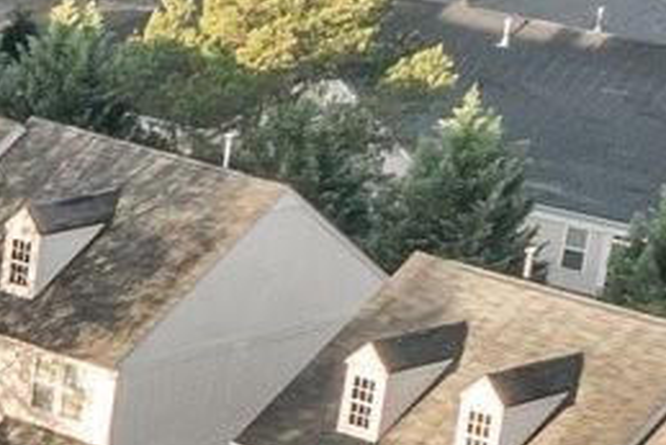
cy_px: 1129
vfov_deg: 5.9
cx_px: -1203
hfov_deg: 8.2
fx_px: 4091
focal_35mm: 221
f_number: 4.5
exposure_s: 1/200
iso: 100
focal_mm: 10.26
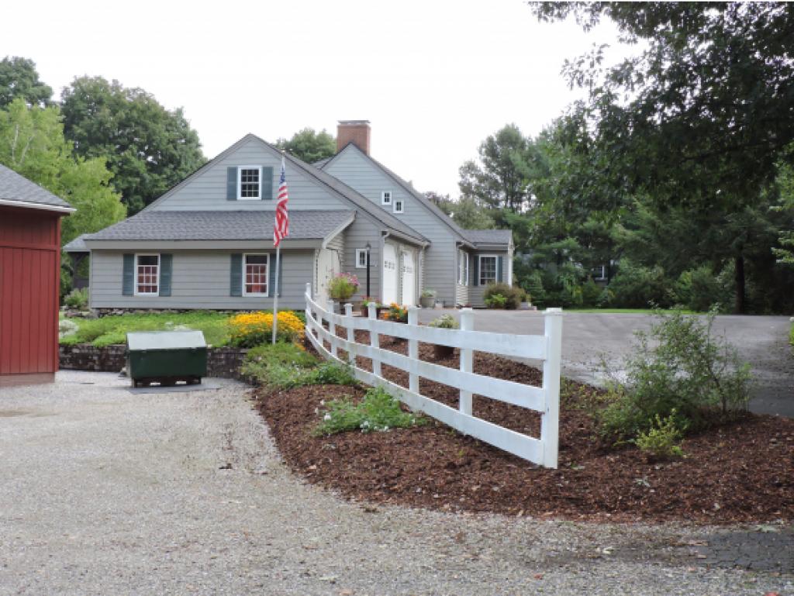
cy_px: 298
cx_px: 397
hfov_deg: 43.8
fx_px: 987
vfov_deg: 33.6
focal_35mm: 43
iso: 400
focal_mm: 7.7
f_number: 3.4
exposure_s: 1/800
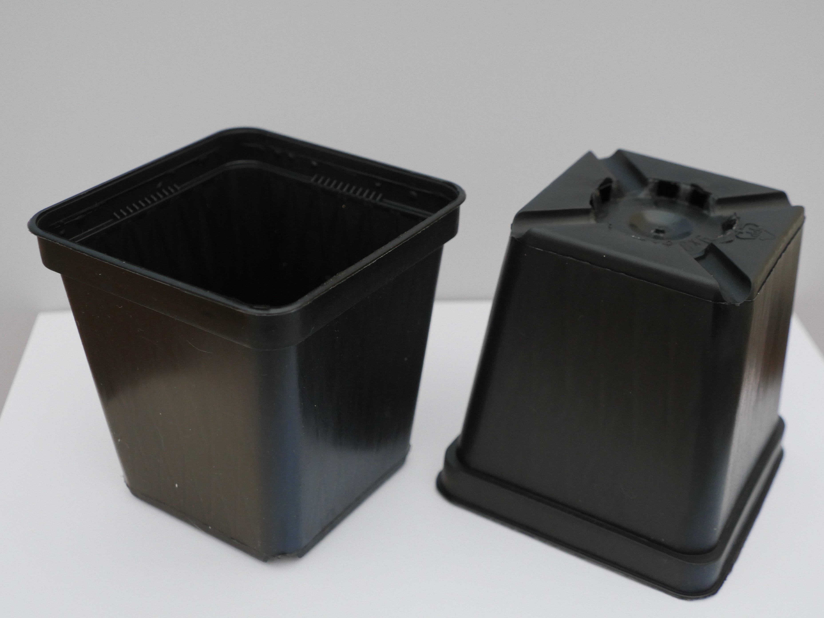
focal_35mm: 50
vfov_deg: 29.1
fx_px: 1190
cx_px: 412
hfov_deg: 38.2
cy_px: 309
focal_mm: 25
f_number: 4.7
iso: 1000
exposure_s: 1/60
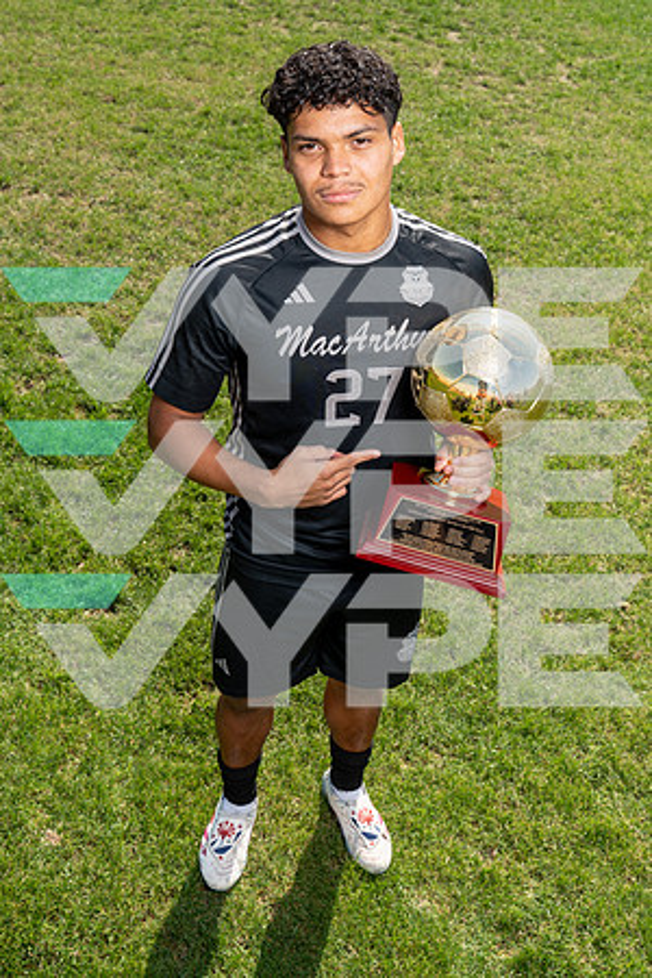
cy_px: 489
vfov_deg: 46.4
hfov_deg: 31.9
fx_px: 1141
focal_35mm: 42
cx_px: 326
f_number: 9
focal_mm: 42
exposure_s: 1/200
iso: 100
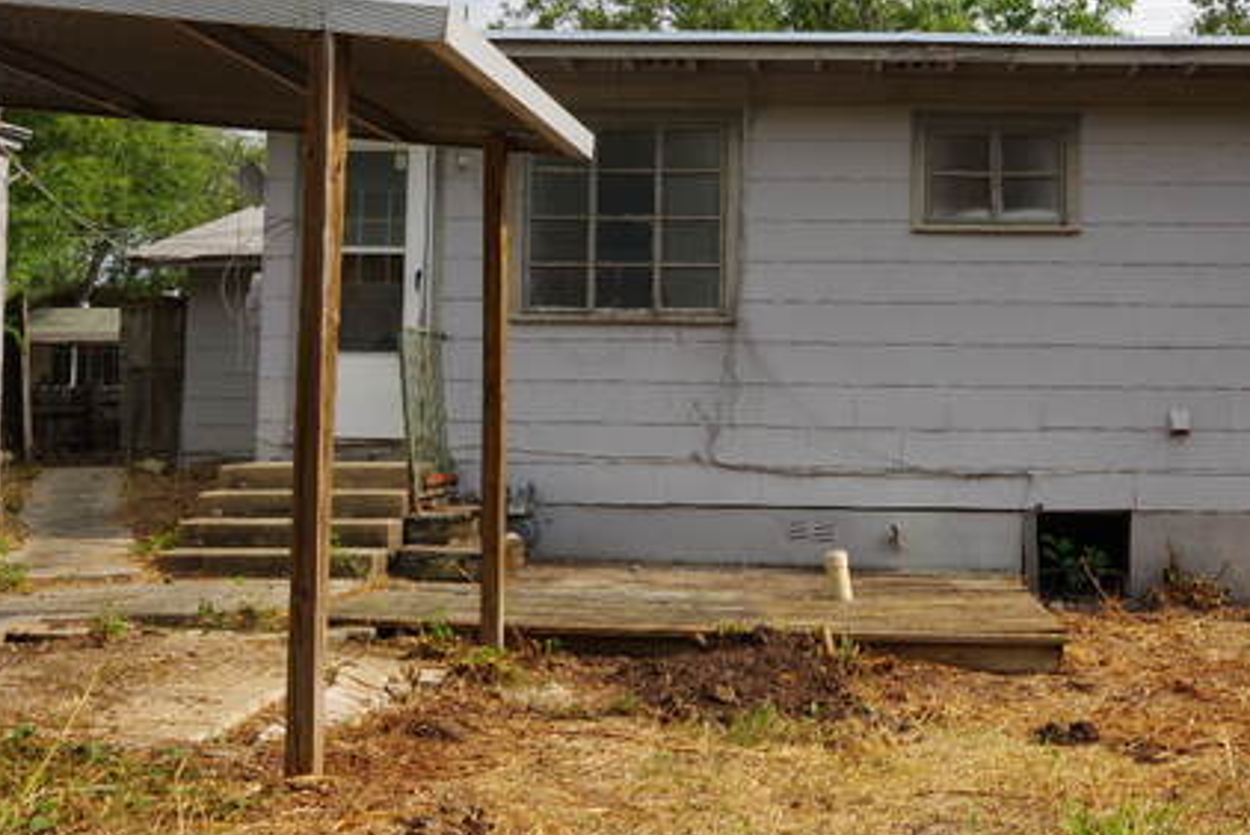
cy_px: 277
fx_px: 1633
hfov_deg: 41.2
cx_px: 862
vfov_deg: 28.5
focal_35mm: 47
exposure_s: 1/160
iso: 200
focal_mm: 21
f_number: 11
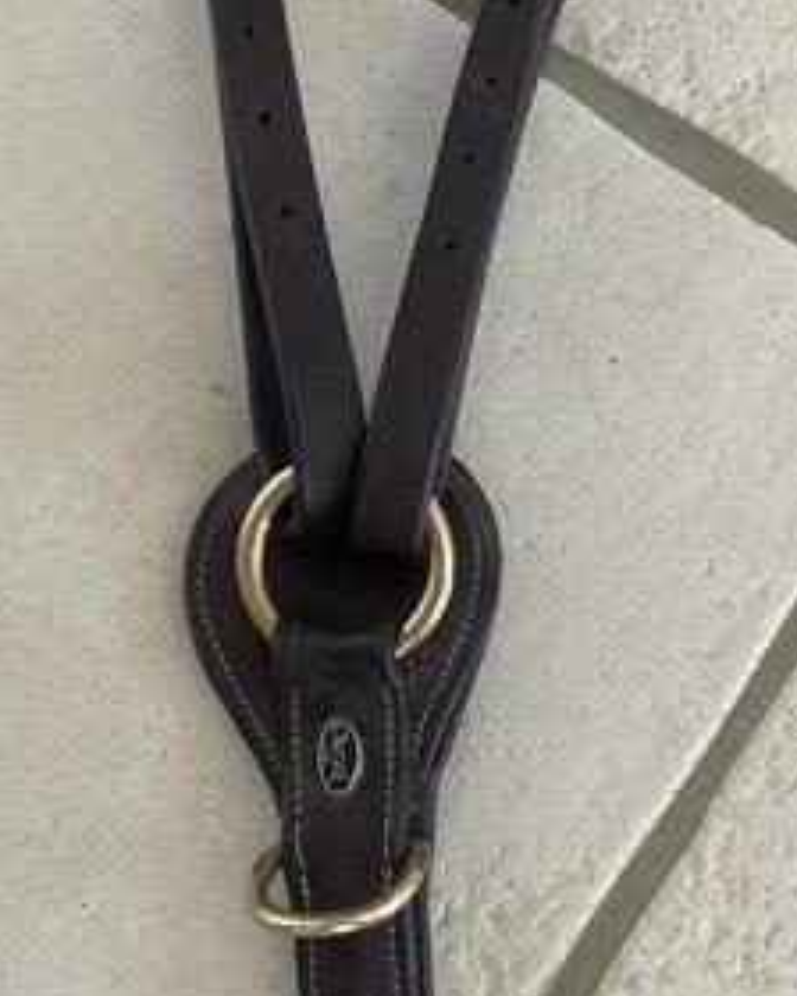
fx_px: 1710
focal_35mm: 58
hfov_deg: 26.2
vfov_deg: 32.3
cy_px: 619
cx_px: 480
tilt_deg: -81.2
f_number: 1.6
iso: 100
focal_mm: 4.2
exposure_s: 1/121
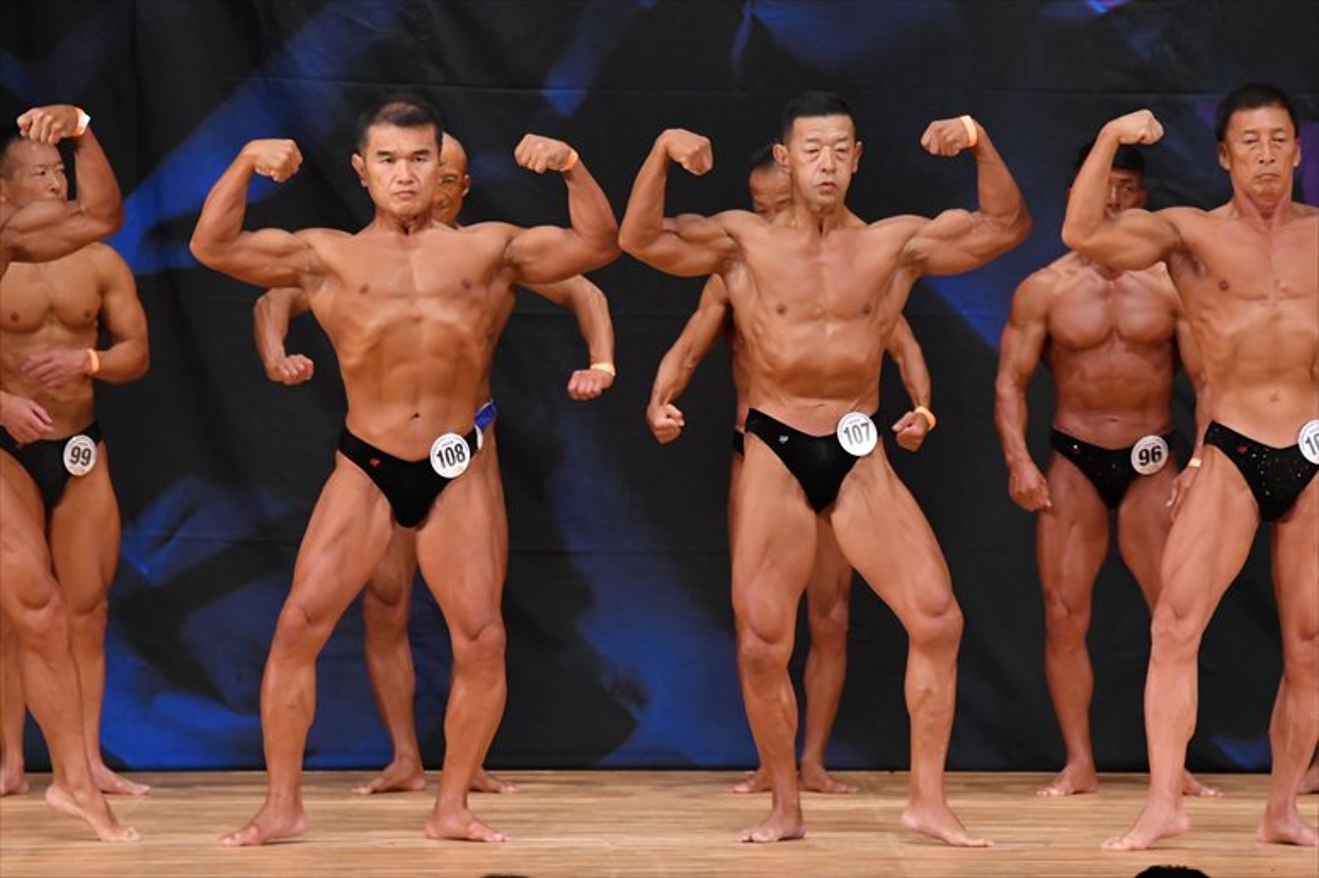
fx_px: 10437
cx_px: 660
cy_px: 439
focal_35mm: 285
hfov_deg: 7.2
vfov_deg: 4.8
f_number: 5.6
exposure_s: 1/400
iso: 4500
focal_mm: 190
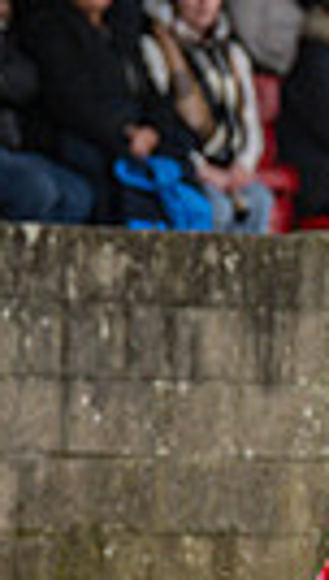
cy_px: 387
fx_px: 20930
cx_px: 710
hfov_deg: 0.9
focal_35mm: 1358
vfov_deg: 1.6
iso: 800
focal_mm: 300
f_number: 2.8
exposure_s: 1/1000
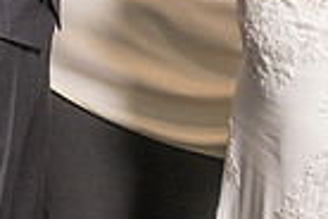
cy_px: -108
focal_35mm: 150
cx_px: -174
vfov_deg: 8.9
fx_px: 1367
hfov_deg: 12.9
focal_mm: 27
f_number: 5
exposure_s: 1/200
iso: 800
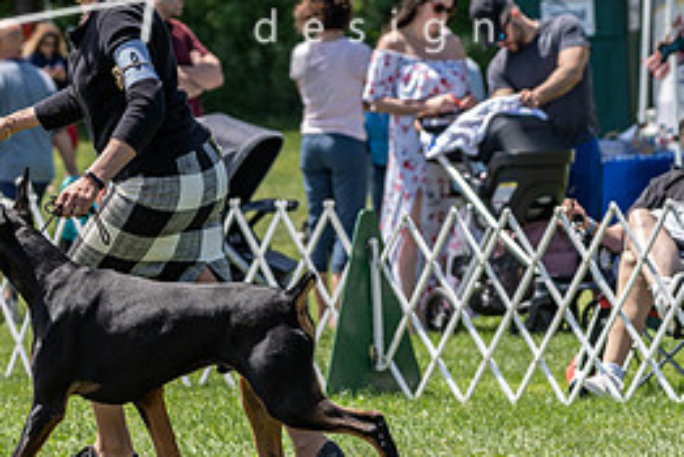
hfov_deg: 8.3
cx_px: 170
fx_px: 4733
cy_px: 108
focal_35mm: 249
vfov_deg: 5.5
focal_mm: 110
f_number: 4
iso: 320
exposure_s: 1/1250
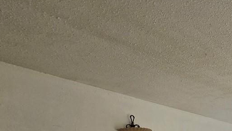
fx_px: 271
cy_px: 179
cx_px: 289
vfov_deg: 23.4
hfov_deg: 35.0
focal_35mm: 44
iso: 32
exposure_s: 1/765
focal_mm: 2.2
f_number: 1.9
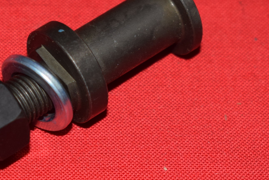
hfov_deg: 10.7
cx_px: 61
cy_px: 62
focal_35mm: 191
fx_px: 1429
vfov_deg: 7.2
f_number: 5.6
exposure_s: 1/200
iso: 400
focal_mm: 55
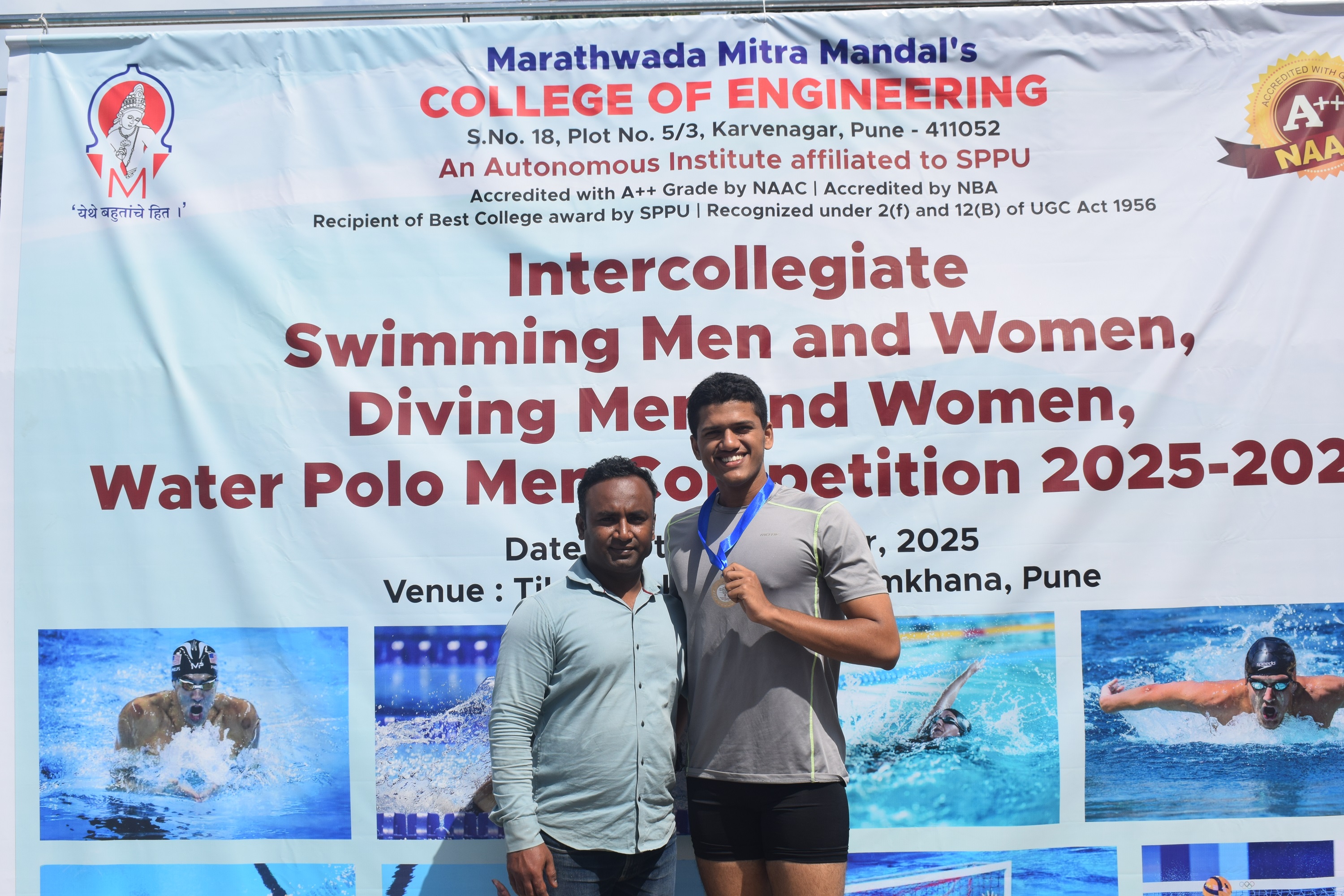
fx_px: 1568
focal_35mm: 42
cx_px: 672
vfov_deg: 31.9
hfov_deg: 46.4
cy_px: 448
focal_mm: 28
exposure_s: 1/400
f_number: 10
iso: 200
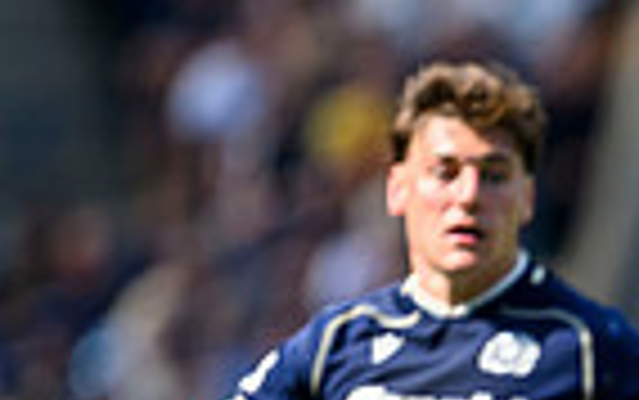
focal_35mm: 2053
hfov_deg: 1.0
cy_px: 828
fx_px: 35781
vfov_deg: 0.6
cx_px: 1361
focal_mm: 400
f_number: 2.8
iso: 320
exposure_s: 1/3200
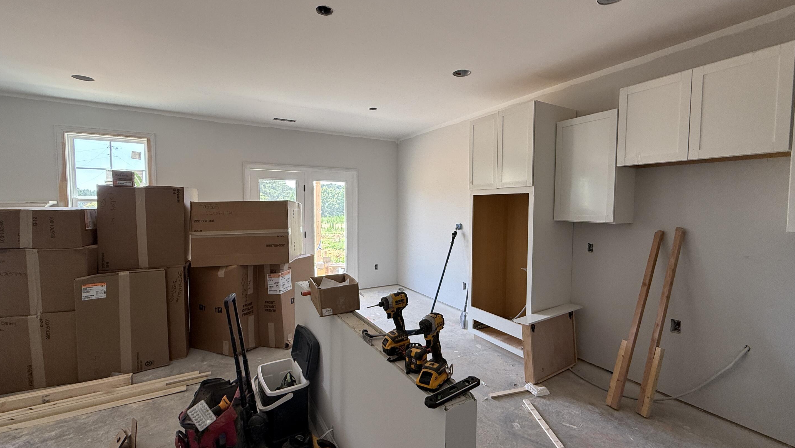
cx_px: 401
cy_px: 222
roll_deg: -0.3
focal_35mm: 16
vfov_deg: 67.1
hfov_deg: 99.4
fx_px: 337
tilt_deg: -2.5
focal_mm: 2.22
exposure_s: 1/99
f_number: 2.2
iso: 100
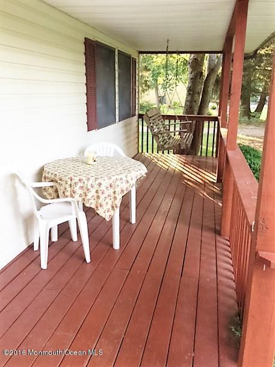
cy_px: 184
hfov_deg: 48.2
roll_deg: -2.8
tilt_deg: -15.4
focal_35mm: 29
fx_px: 307
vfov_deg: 61.6
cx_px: 138
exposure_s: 1/30
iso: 50
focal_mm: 4.15
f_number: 2.2
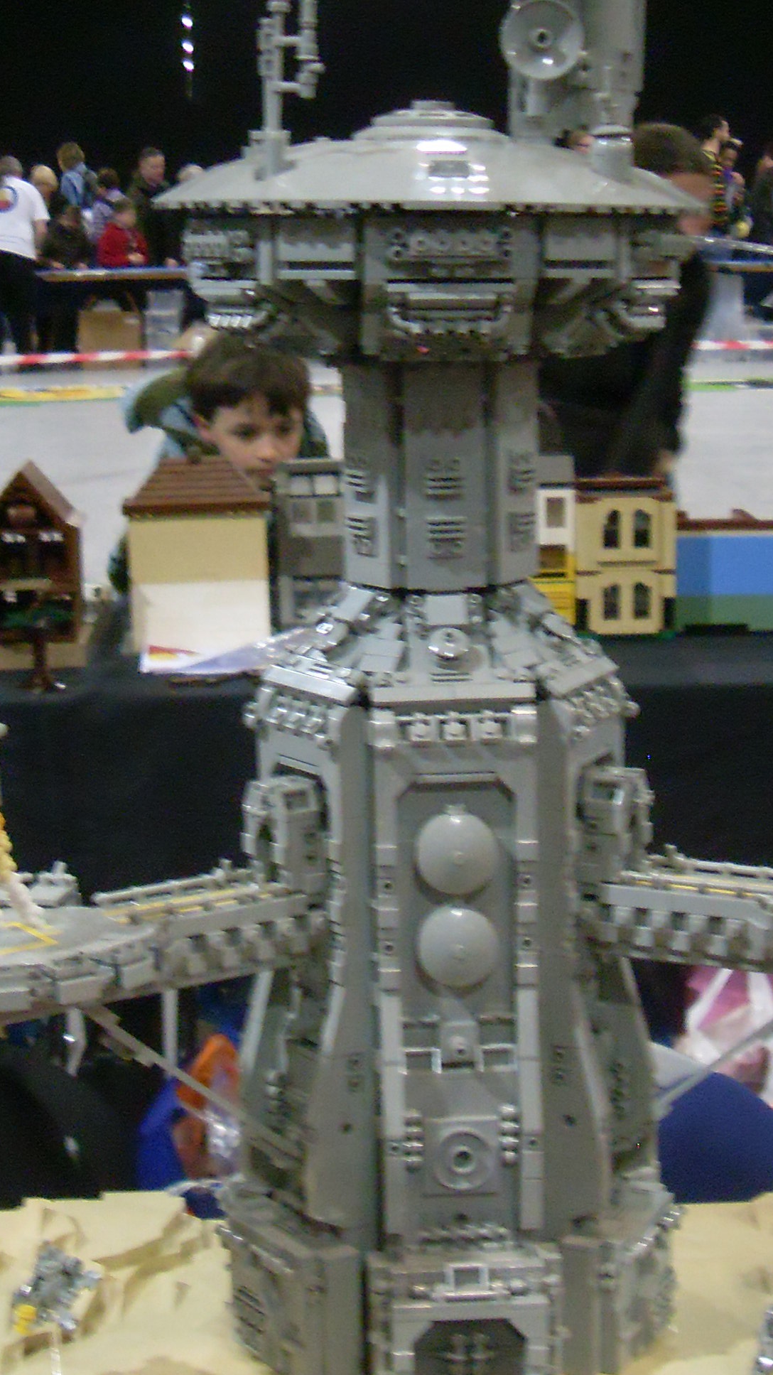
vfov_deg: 30.4
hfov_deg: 17.7
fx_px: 2479
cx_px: 341
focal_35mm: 68
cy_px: 1069
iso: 200
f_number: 2.8
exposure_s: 1/10
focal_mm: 6.3
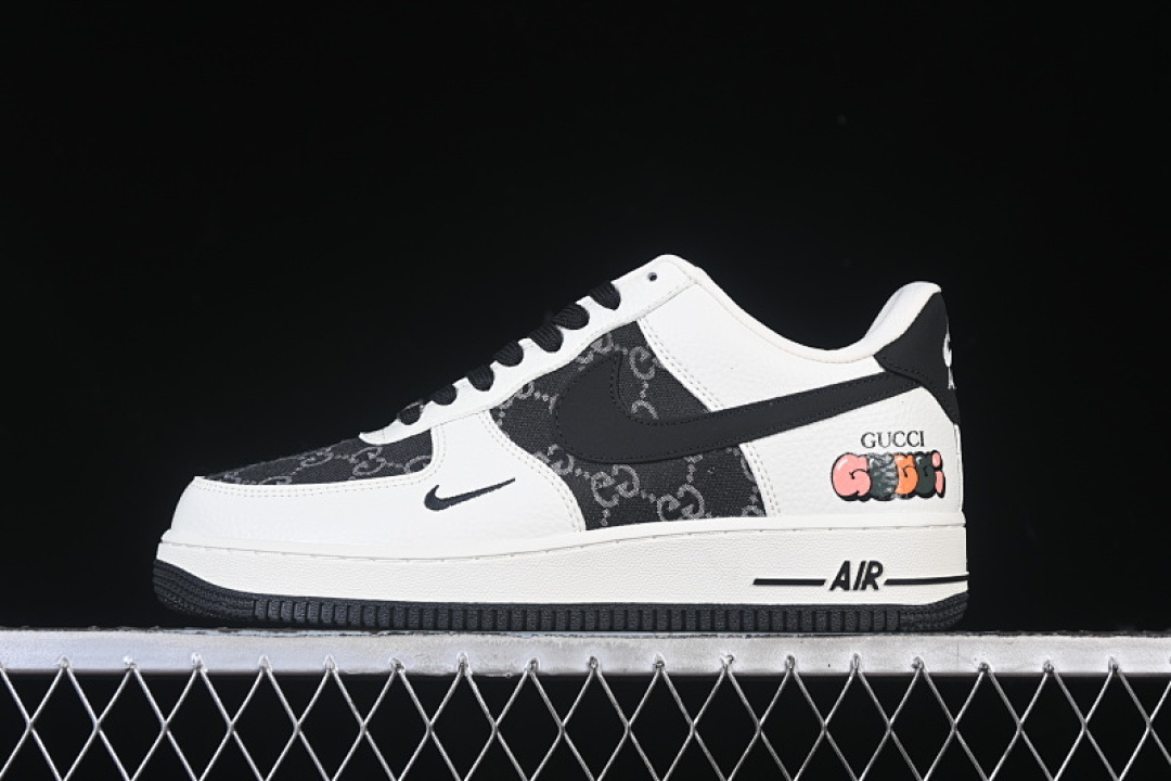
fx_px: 2439
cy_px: 390
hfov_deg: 27.0
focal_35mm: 75
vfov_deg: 18.2
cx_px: 586
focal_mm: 50
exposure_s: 1/60
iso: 160
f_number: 7.1
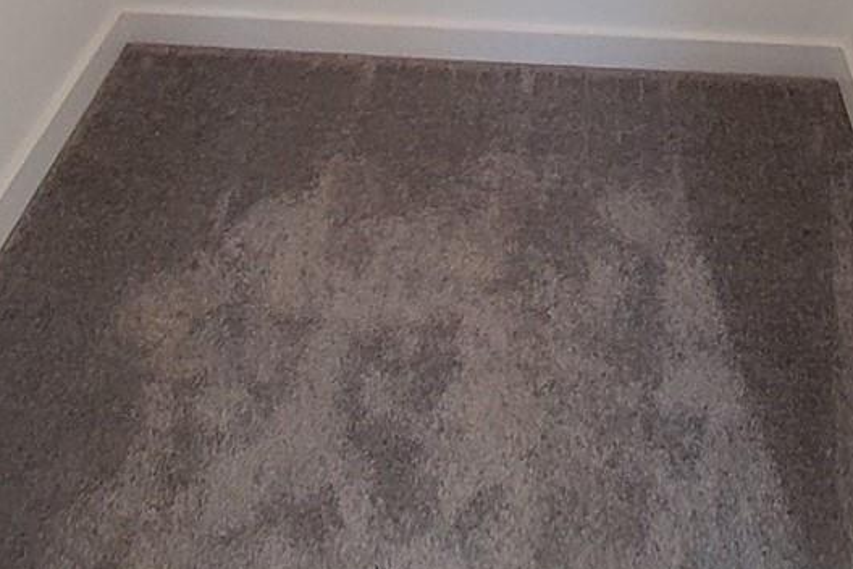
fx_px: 971
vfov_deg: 25.7
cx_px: 477
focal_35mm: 41
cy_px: -251
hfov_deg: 47.3
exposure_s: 1/60
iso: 64
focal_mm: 1.13
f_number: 2.2
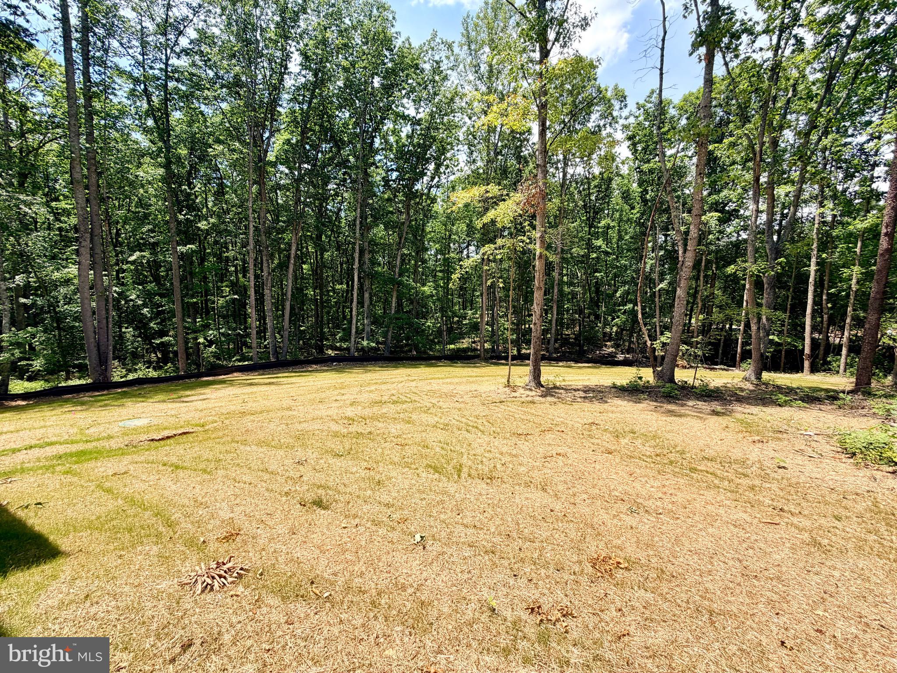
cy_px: 336
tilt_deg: -3.2
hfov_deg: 102.1
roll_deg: -0.5
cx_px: 448
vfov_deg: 85.7
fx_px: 363
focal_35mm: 14
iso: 32
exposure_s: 1/770
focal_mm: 2.22
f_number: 2.2
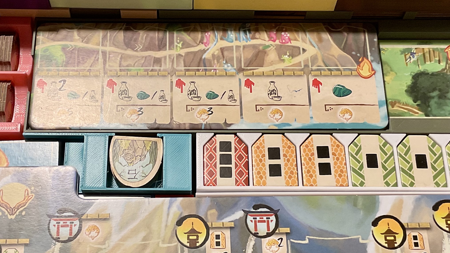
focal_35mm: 63
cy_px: 115
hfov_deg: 33.3
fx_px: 752
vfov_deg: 19.1
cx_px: 192
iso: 40
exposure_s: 1/50
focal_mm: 3
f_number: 1.8
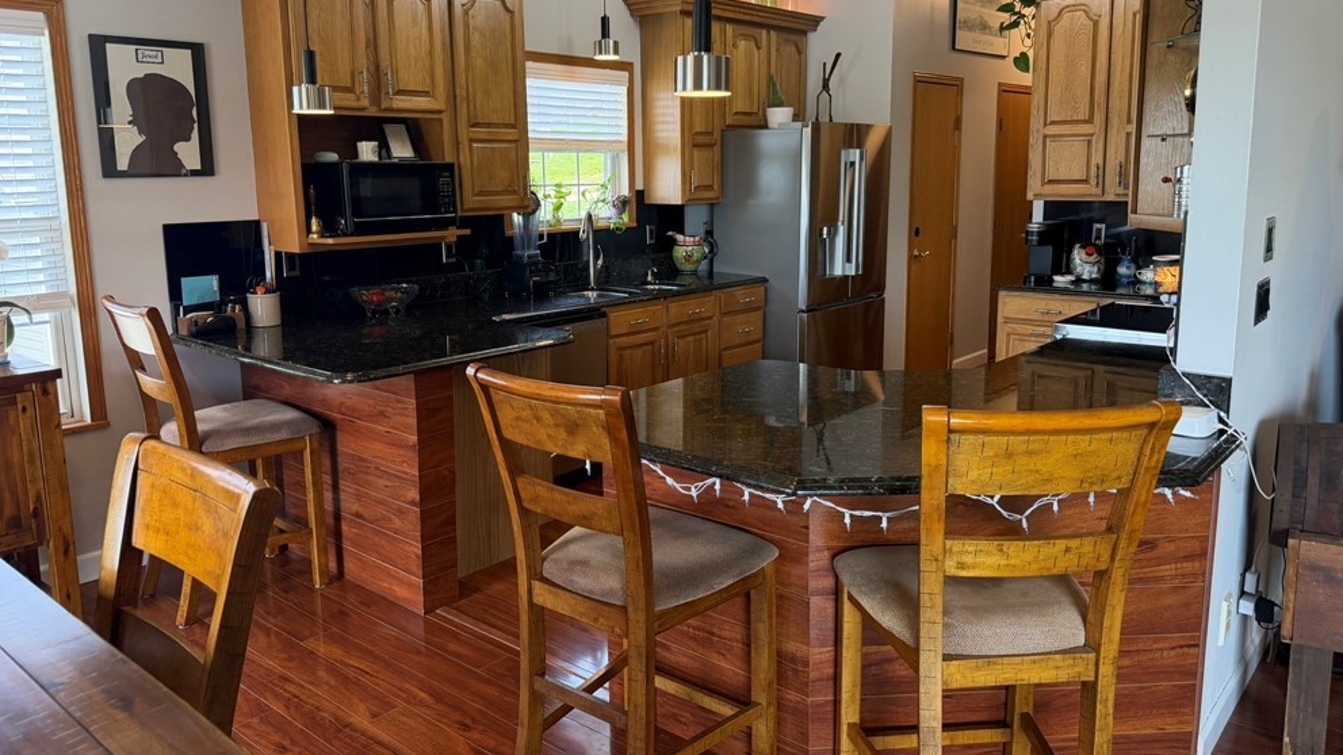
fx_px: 961
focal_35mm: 27
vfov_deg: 42.8
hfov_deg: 69.9
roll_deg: +1.3
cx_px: 670
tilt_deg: -9.8
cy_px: 334
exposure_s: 1/120
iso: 320
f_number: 1.78
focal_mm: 6.76
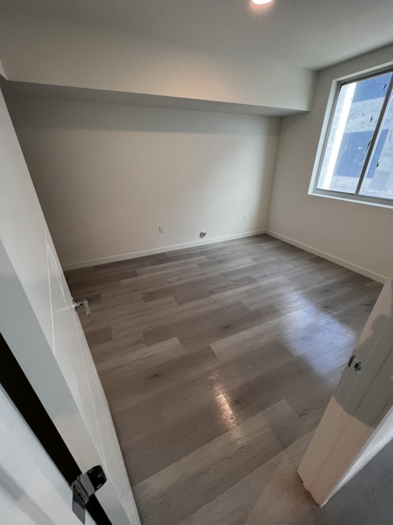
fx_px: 197
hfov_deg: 89.9
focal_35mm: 13
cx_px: 196
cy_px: 262
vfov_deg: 106.2
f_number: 1.8
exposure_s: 1/120
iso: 125
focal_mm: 1.57
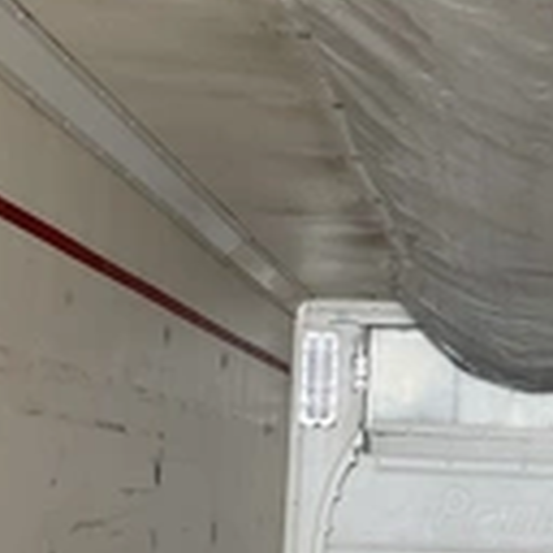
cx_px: 527
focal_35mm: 80
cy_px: 307
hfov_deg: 21.1
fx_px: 1446
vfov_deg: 21.6
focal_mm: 3
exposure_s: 1/60
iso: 80
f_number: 1.8
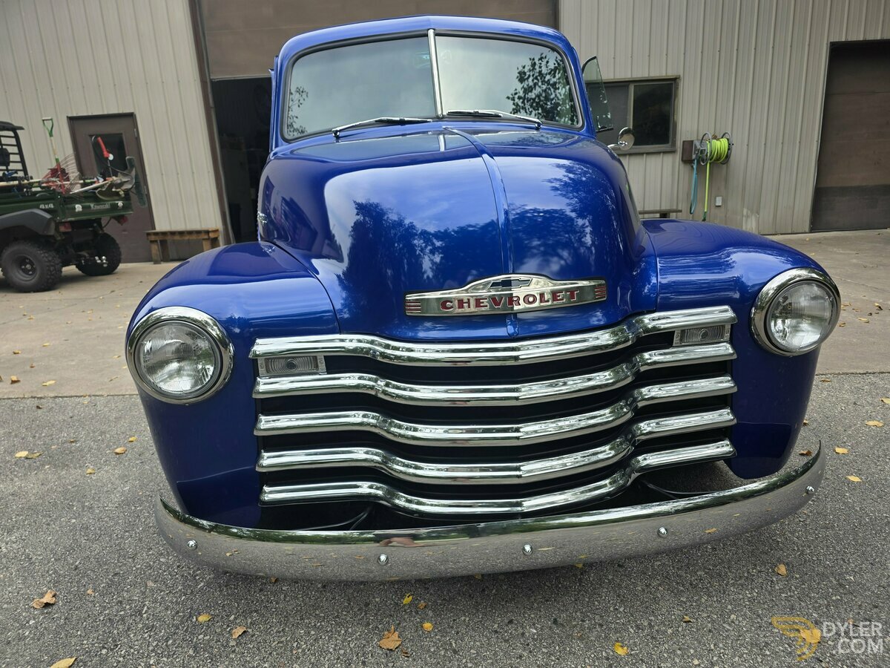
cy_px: 334
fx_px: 591
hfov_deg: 73.9
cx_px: 445
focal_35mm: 23
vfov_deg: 58.9
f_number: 1.7
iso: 80
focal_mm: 6.3
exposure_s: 1/1433
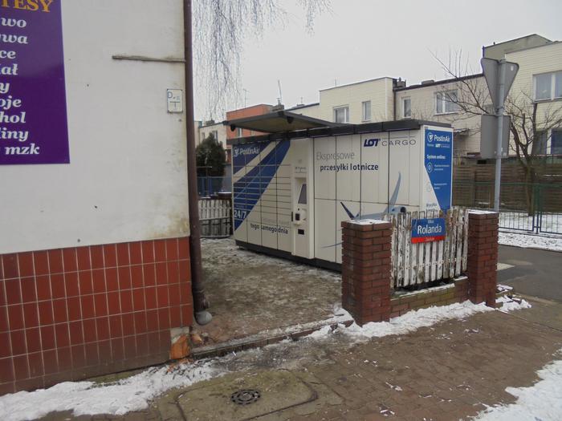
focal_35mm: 26
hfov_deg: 67.3
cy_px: 210
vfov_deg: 53.1
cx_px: 281
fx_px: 422
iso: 100
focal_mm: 4.6
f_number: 3.5
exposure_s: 1/250
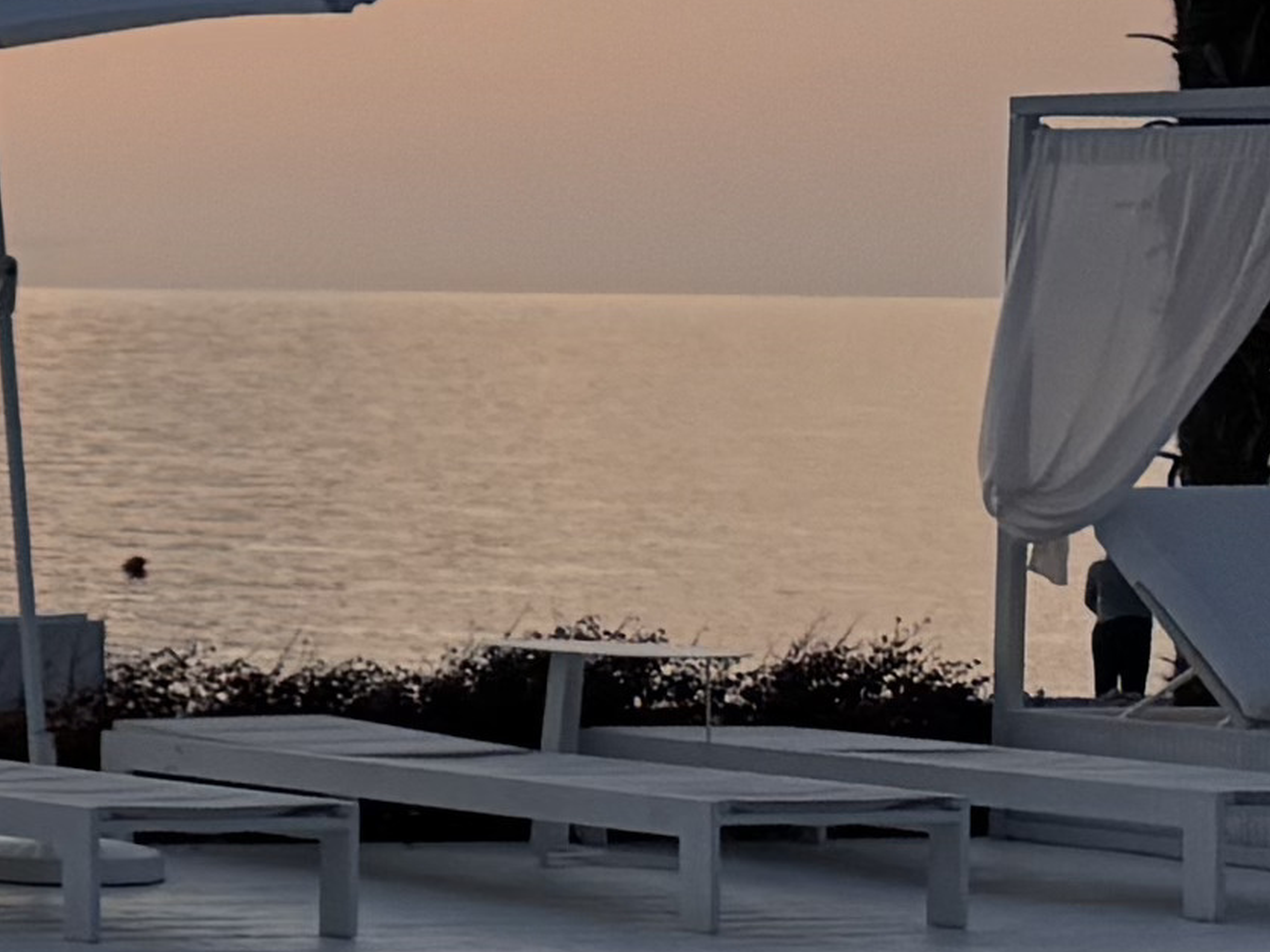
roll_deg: -0.3
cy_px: 241
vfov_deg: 9.0
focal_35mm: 164
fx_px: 6017
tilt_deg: +0.7
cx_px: -2700
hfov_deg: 9.3
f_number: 1.78
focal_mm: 6.76
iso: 80
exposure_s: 1/1980
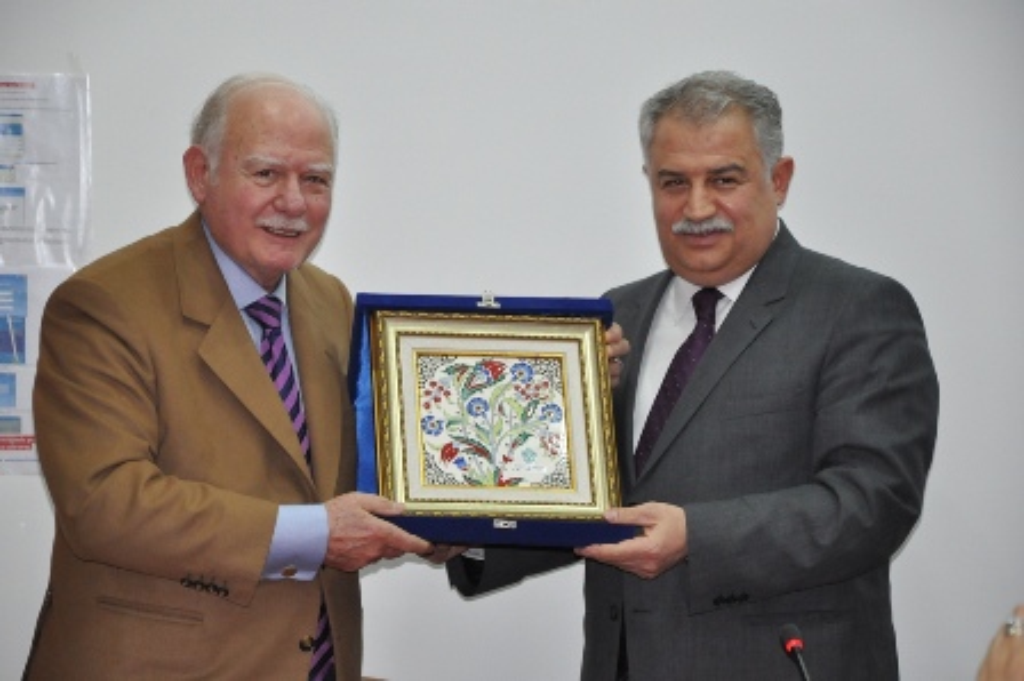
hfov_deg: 14.9
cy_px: 340
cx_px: 512
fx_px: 3922
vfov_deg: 9.9
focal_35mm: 138
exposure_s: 1/60
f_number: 5.6
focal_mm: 92
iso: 1600
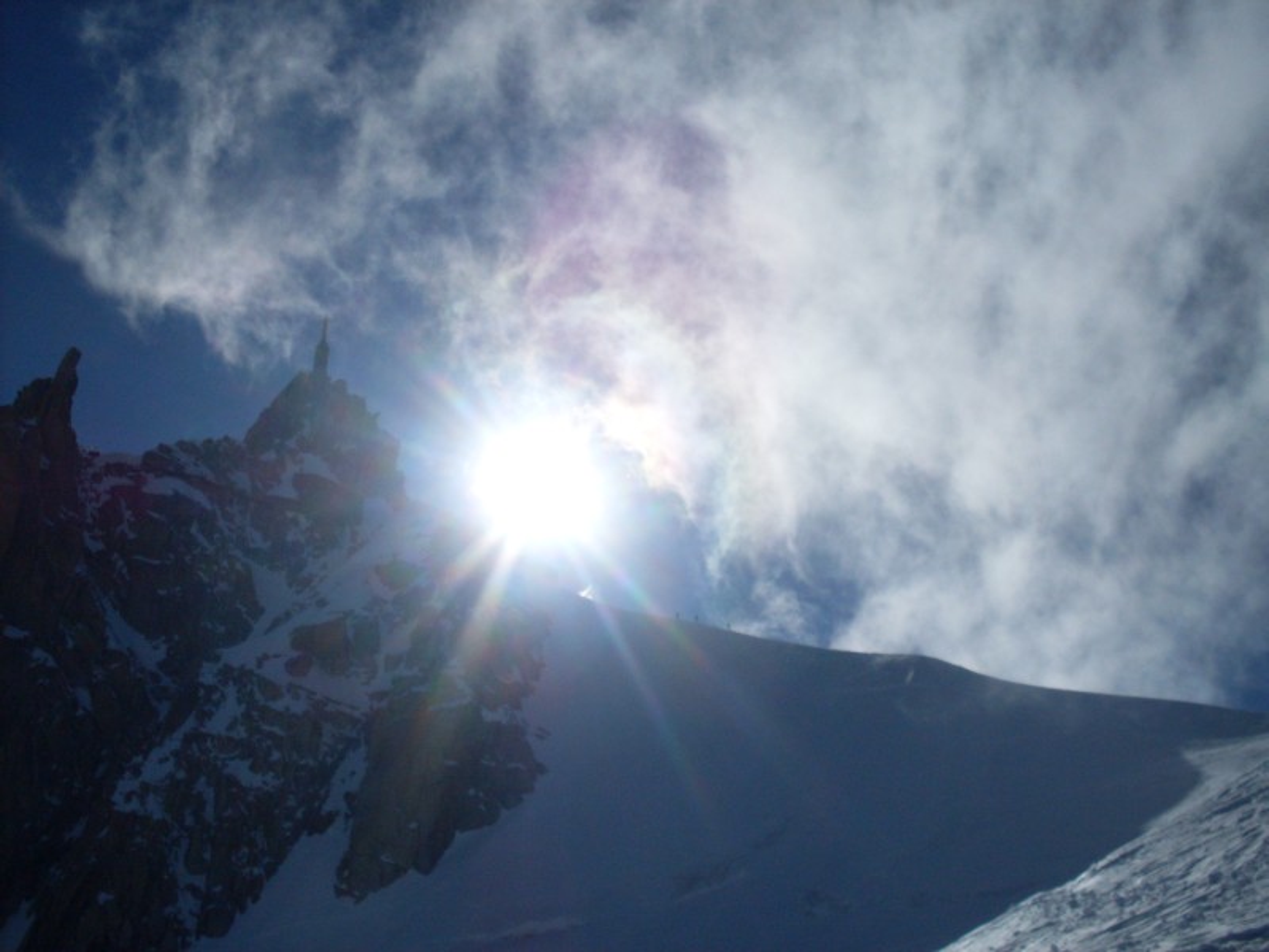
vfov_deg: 37.7
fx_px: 1393
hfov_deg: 49.0
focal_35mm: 38
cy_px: 476
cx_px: 634
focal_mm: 6.3
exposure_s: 1/2000
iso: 100
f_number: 8.4
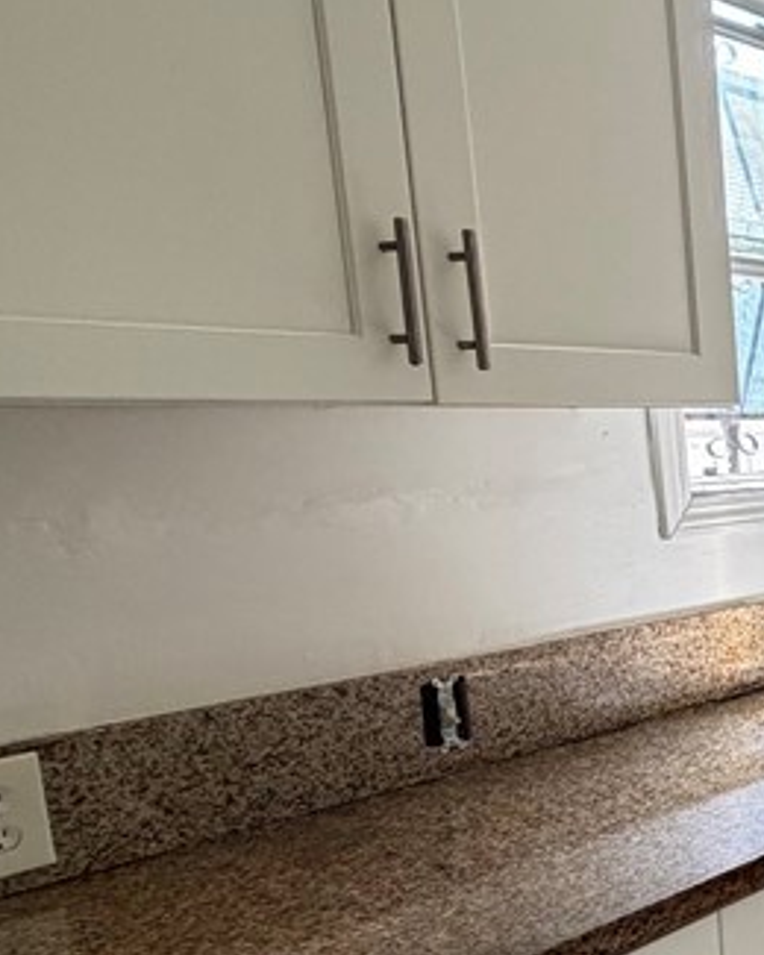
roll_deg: +0.2
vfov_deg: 42.7
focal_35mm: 43
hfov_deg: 21.7
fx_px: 1215
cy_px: 582
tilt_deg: -8.5
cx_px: 1384
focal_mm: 2.22
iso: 320
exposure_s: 1/121
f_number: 2.2
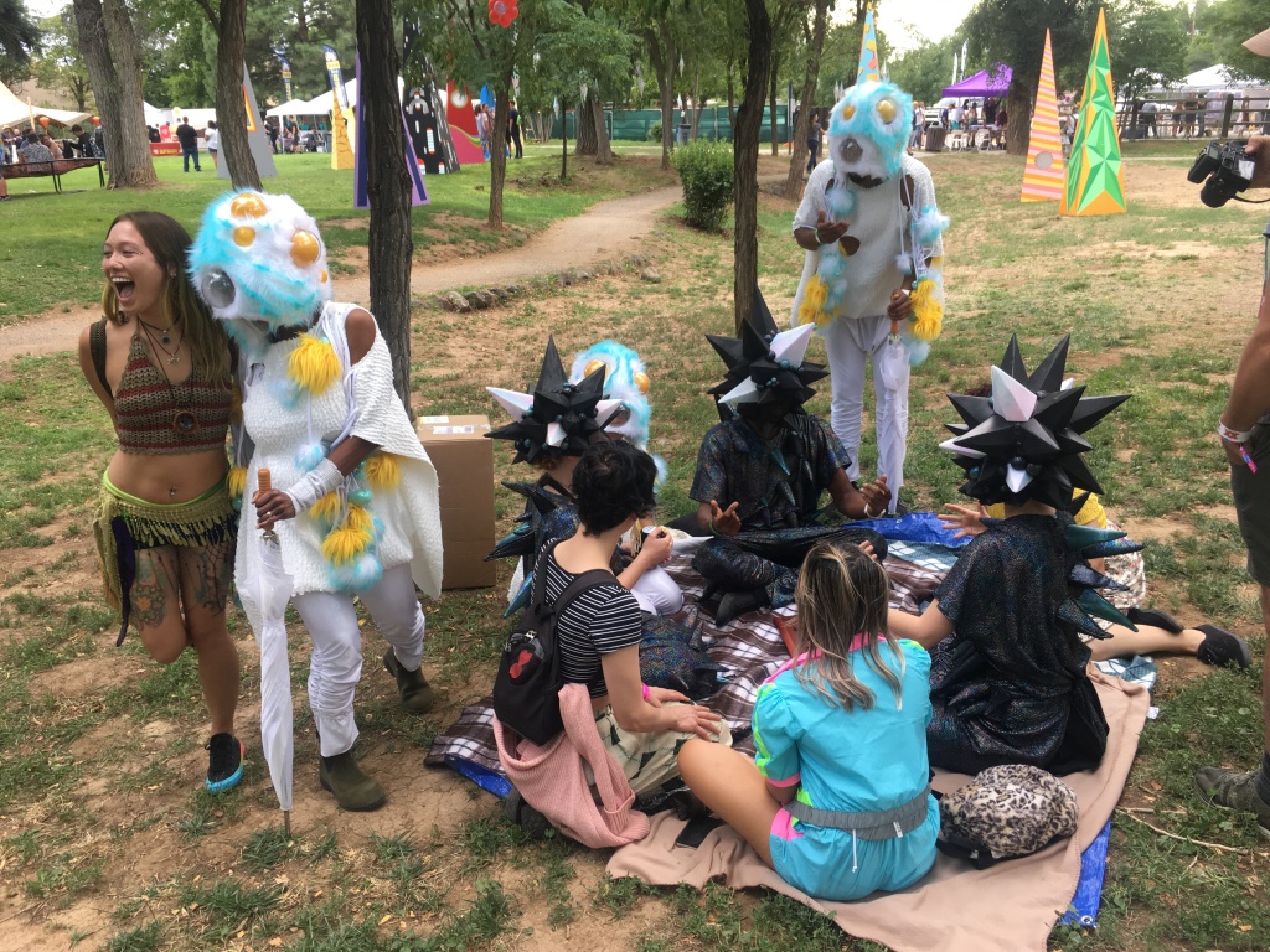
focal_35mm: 29
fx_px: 1064
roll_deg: +3.1
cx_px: 635
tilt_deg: -19.5
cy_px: 476
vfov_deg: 48.2
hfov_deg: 61.7
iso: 40
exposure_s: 1/120
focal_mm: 4.15
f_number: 2.2
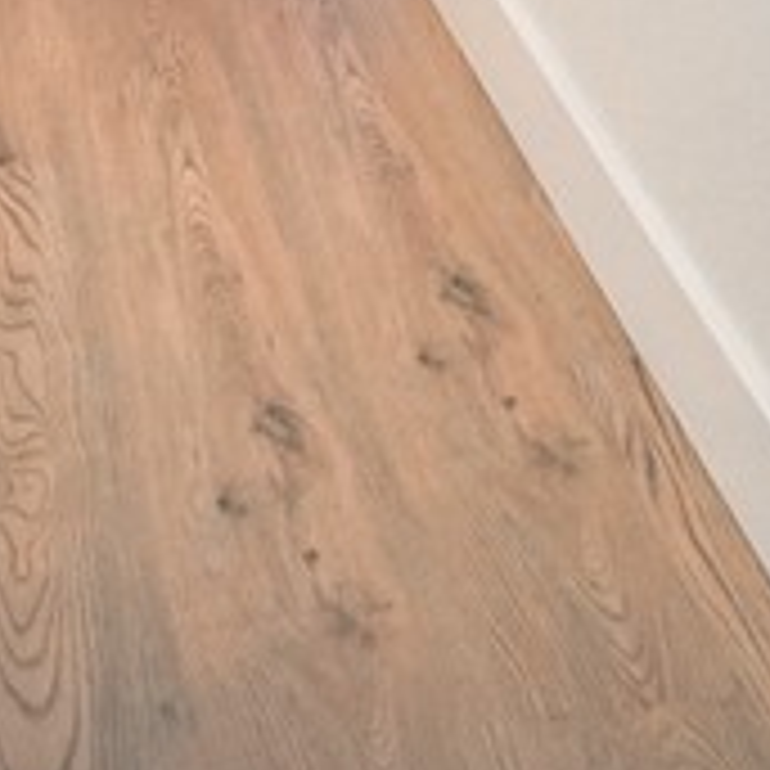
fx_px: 2441
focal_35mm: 97
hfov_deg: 17.7
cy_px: -1337
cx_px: 113
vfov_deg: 12.1
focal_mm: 12
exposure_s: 1/160
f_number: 3.5
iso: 1600
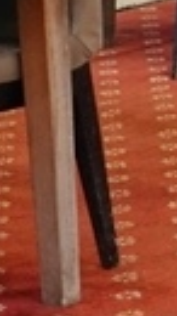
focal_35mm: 299
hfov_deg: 3.8
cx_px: 715
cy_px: -417
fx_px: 2498
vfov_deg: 6.9
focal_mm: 37
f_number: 4
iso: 1250
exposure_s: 1/40
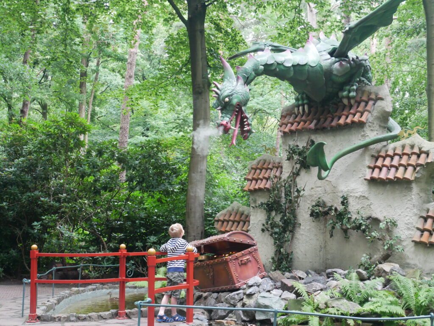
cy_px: 163
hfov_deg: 38.2
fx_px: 627
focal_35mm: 50
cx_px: 217
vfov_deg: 29.1
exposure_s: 1/60
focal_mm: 25
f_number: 5.1
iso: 2000
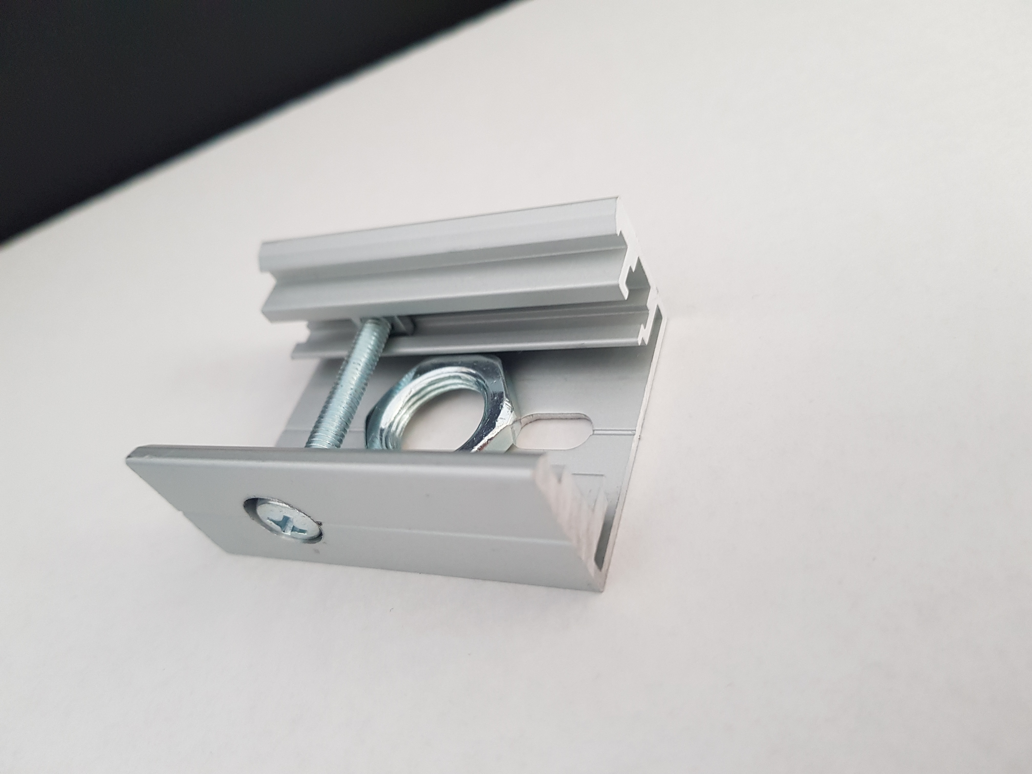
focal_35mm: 26
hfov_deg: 67.3
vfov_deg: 53.1
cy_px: 387
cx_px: 516
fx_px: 775
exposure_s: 1/30
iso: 160
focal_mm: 4.2
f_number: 1.7
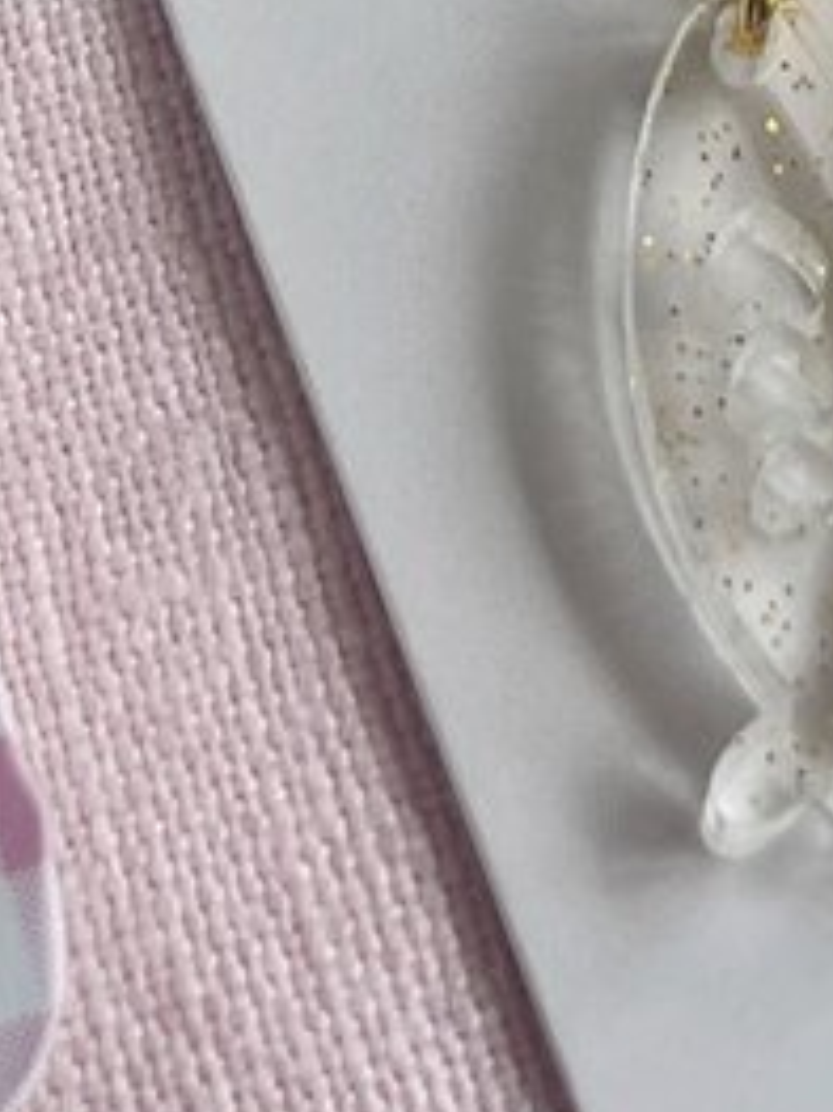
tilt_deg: -48.8
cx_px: 190
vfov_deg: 11.5
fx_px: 5074
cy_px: -926
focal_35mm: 158
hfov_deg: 9.4
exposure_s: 1/1171
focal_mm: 4.2
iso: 50
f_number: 1.6
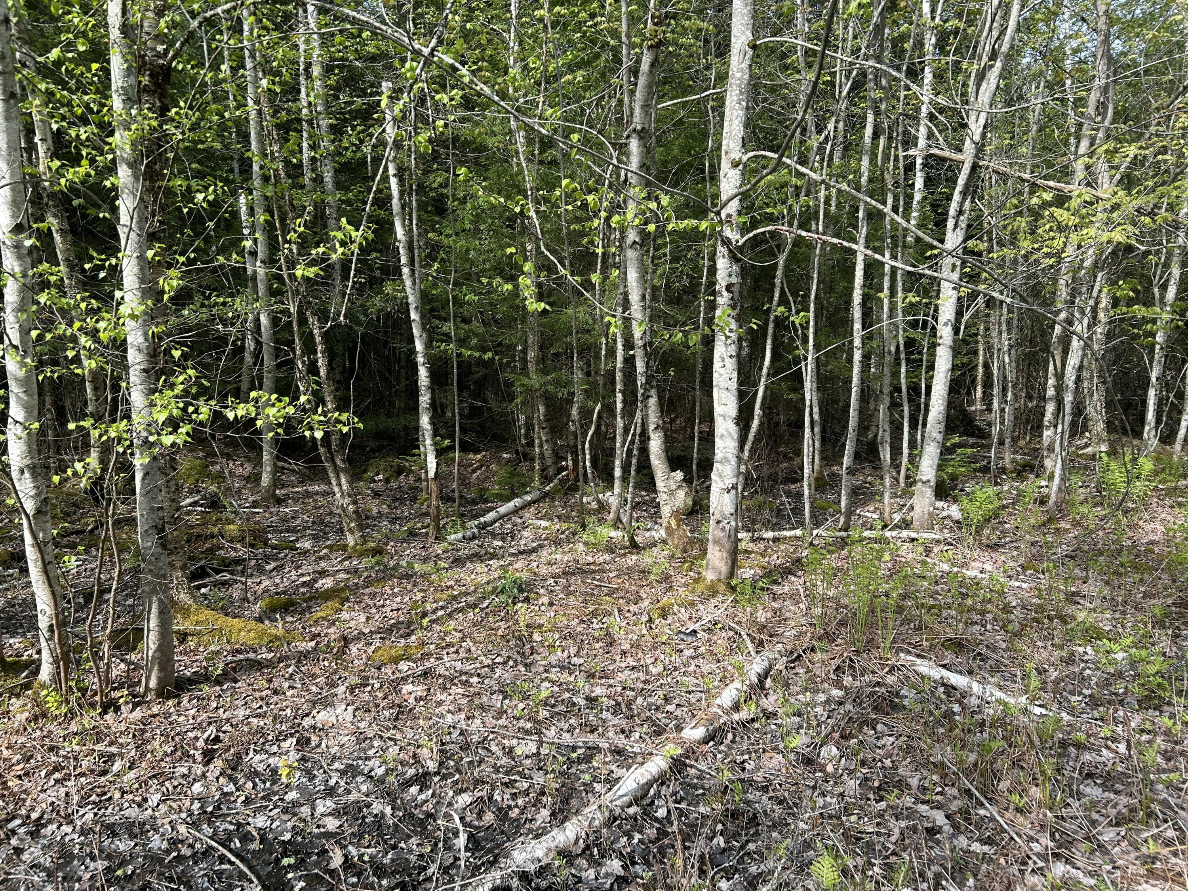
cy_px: 446
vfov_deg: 53.1
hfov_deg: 67.3
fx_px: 892
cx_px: 594
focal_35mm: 26
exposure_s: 1/917
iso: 50
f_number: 1.5
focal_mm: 5.7
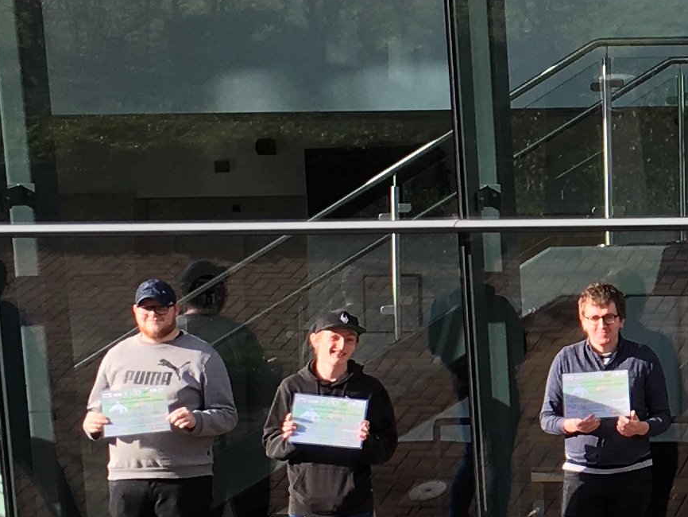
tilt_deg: -2.7
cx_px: 995
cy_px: 321
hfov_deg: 13.8
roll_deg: +0.8
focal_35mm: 135
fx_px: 2684
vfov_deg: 11.0
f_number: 2.2
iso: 25
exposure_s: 1/538
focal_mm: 4.15
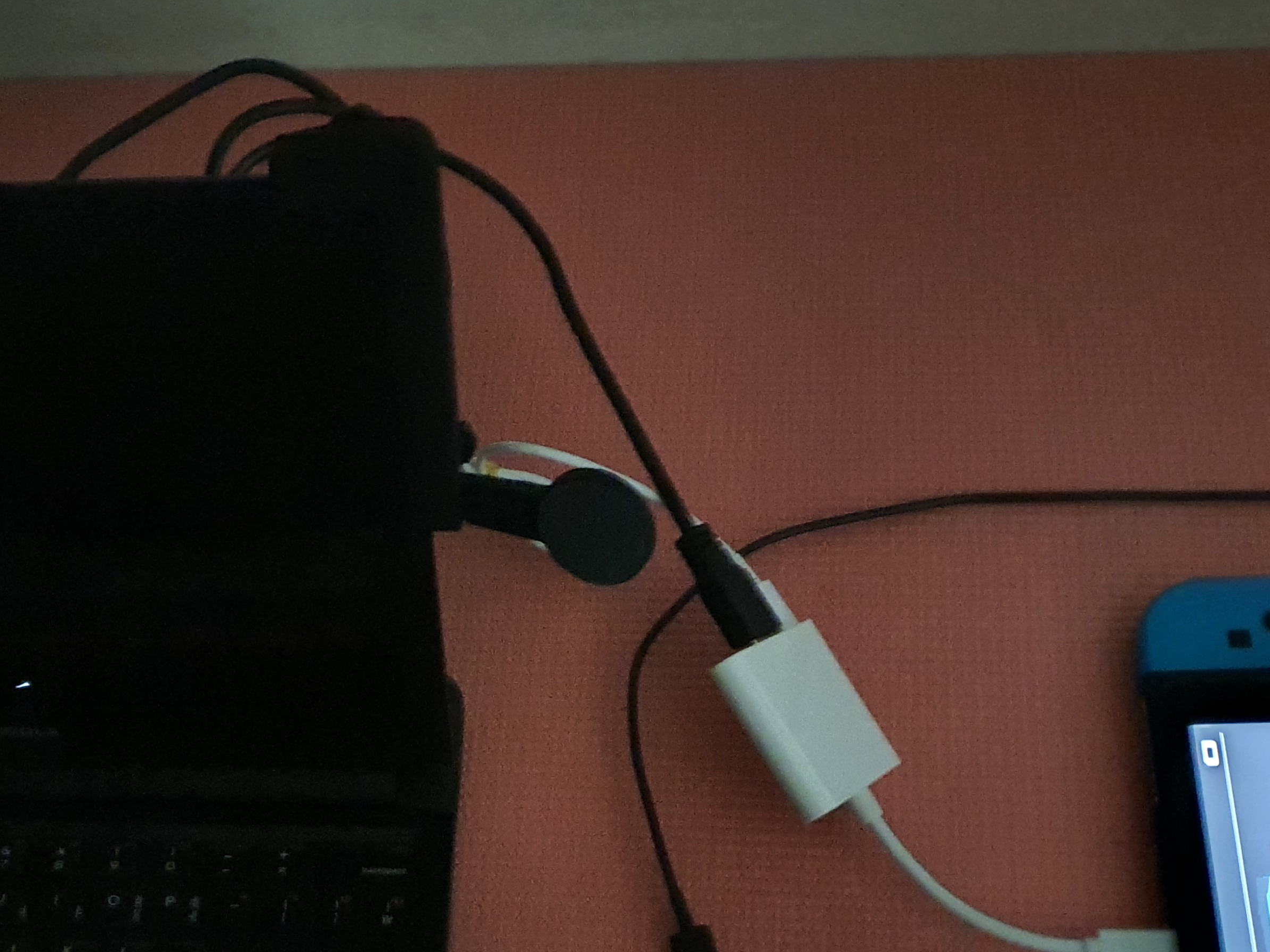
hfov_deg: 42.4
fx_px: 1614
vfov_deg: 32.2
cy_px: 722
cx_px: 434
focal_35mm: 44
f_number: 1.5
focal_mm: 4.3
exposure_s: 1/4
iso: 1250
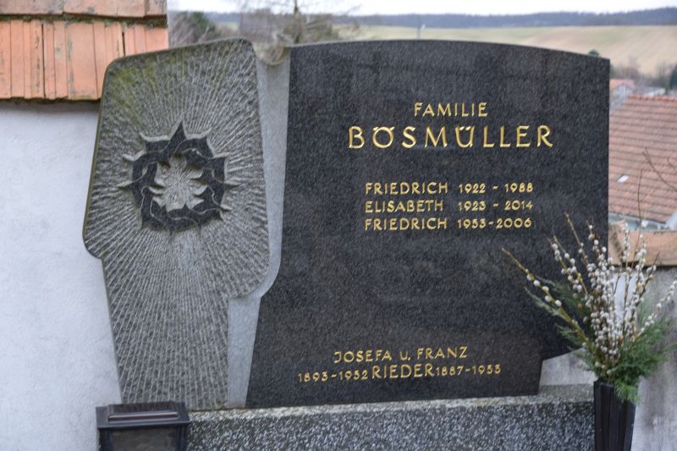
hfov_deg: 29.9
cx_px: 338
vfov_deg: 20.2
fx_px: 1269
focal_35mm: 68
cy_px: 226
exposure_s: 1/125
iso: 400
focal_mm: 45
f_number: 5.6
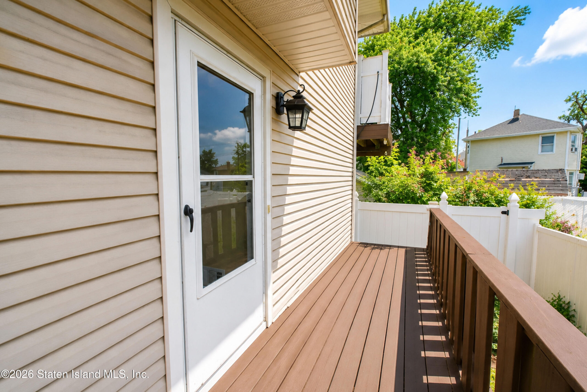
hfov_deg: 100.4
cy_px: 196
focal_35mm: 15
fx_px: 245
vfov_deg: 77.3
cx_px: 294
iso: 250
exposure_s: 1/160
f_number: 9
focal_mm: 10
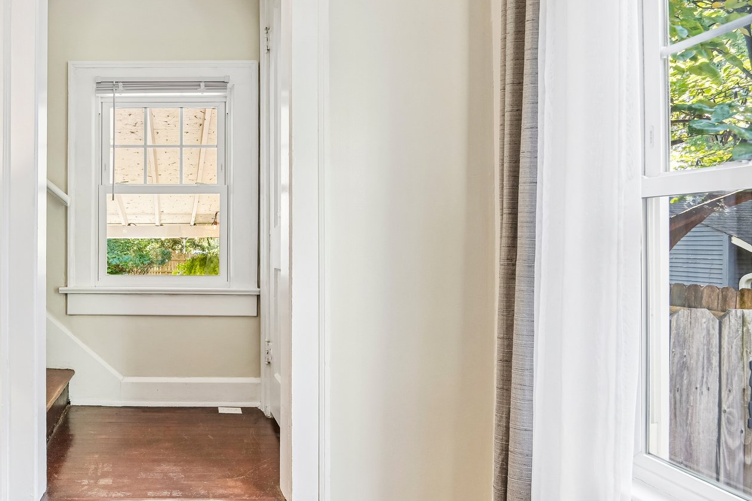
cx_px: 167
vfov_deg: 49.5
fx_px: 543
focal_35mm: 26
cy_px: 237
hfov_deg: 64.2
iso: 400
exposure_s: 1/10
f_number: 8
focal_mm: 16
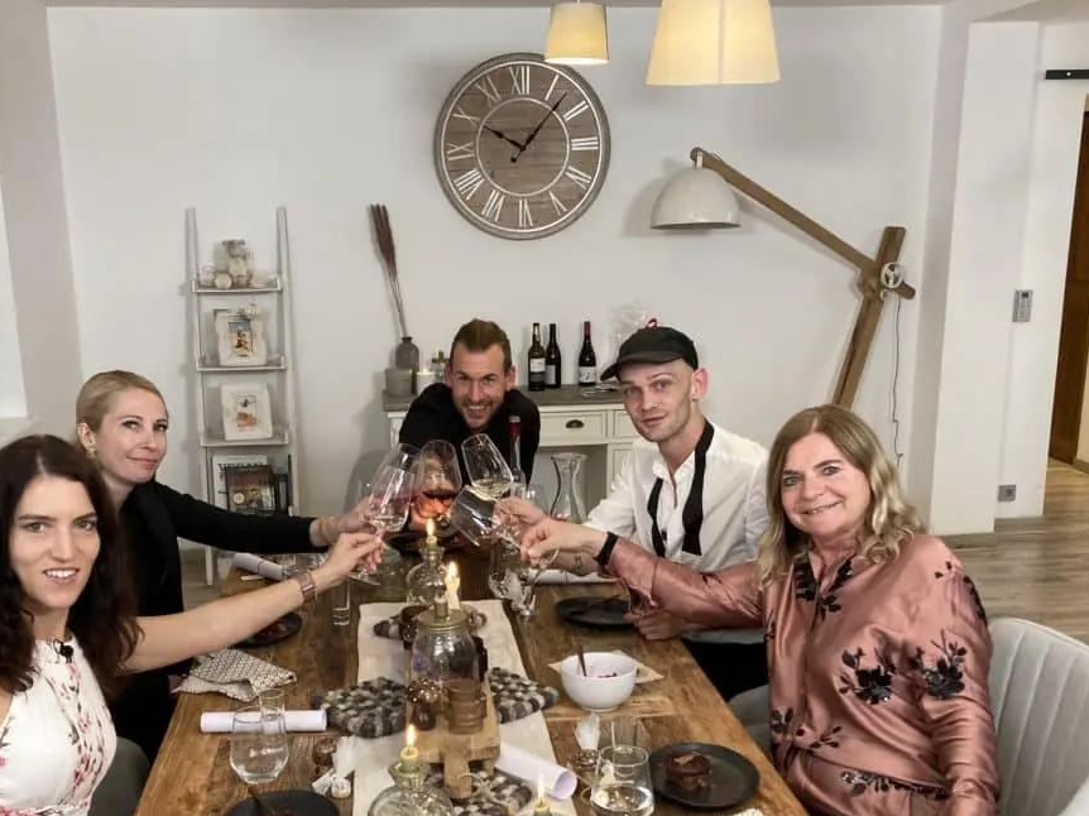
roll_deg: +1.1
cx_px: 490
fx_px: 1227
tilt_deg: -15.1
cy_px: 547
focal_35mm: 39
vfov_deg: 36.4
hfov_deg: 47.8
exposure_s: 1/50
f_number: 1.8
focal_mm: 3.99
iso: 80
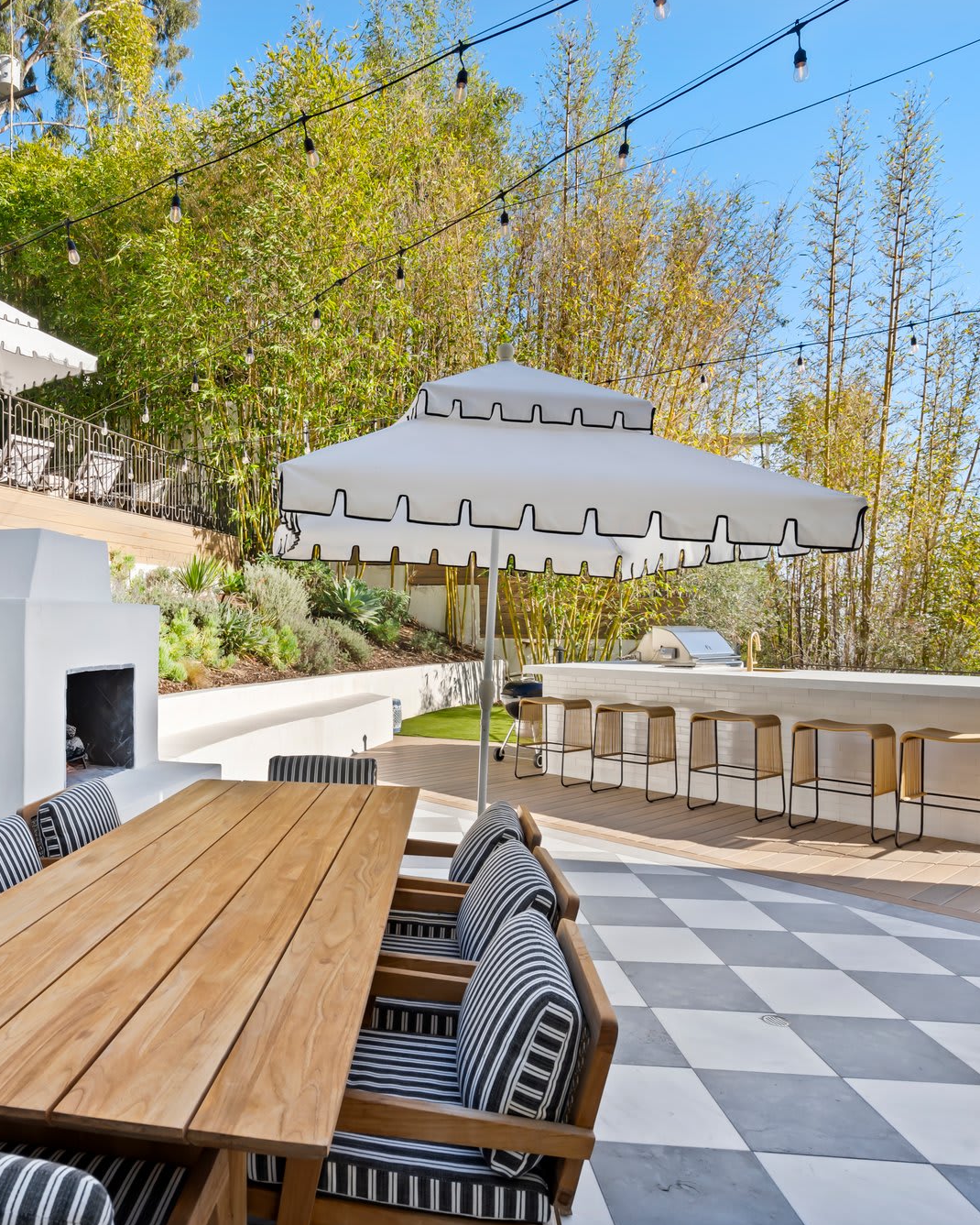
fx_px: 834
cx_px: 286
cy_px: 614
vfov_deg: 72.6
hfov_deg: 58.7
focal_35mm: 23
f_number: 8
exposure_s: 1/30
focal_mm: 16
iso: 160
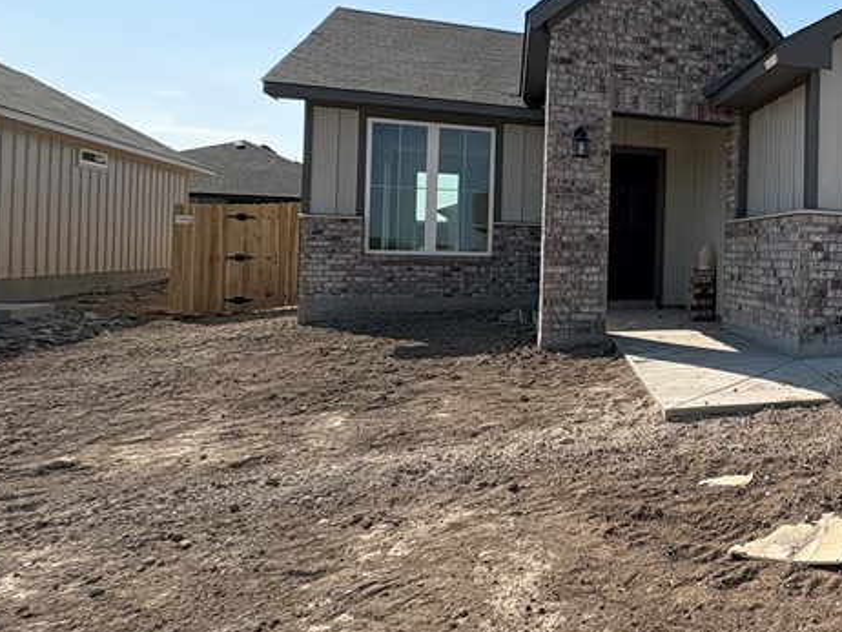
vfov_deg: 45.2
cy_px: 251
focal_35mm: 31
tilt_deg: -0.4
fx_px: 754
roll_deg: -1.1
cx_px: 880
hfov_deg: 46.5
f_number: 2.2
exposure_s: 1/1449
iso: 50
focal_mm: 2.22
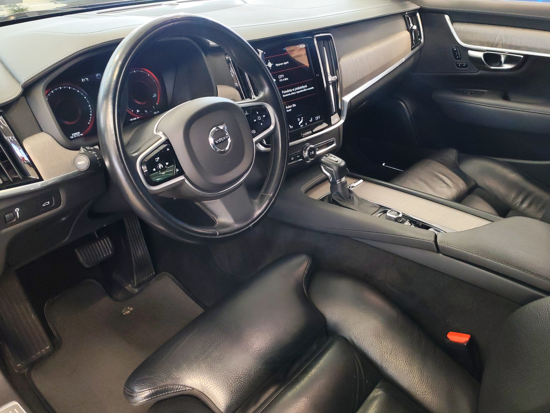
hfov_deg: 58.4
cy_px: 206
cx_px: 275
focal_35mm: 31
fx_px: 493
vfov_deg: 45.4
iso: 1250
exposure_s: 1/100
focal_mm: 6.12
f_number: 1.9
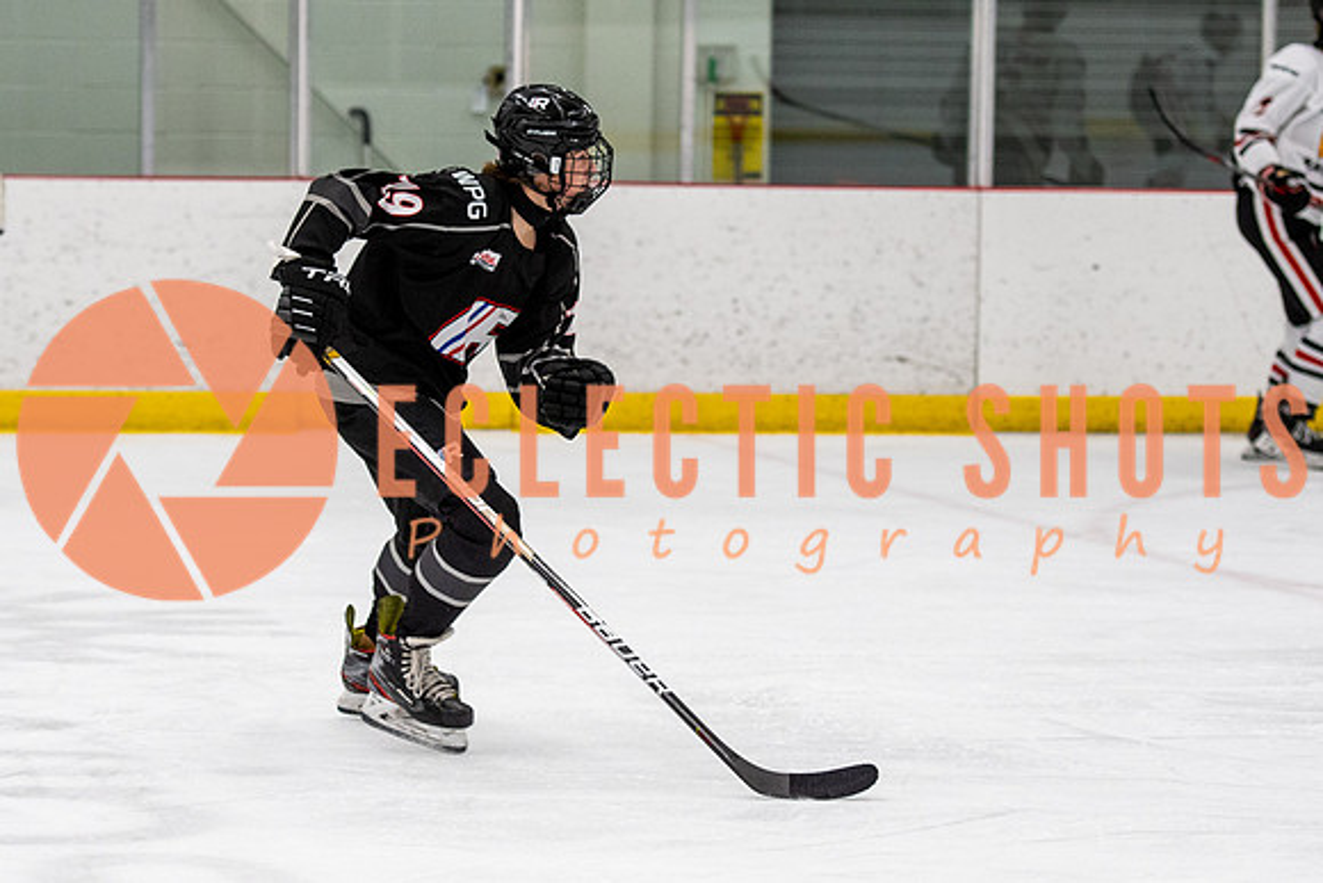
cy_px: 336
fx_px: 6506
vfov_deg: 7.8
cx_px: 549
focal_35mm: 177
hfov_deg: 11.6
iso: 1250
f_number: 2.8
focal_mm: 95
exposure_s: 1/640
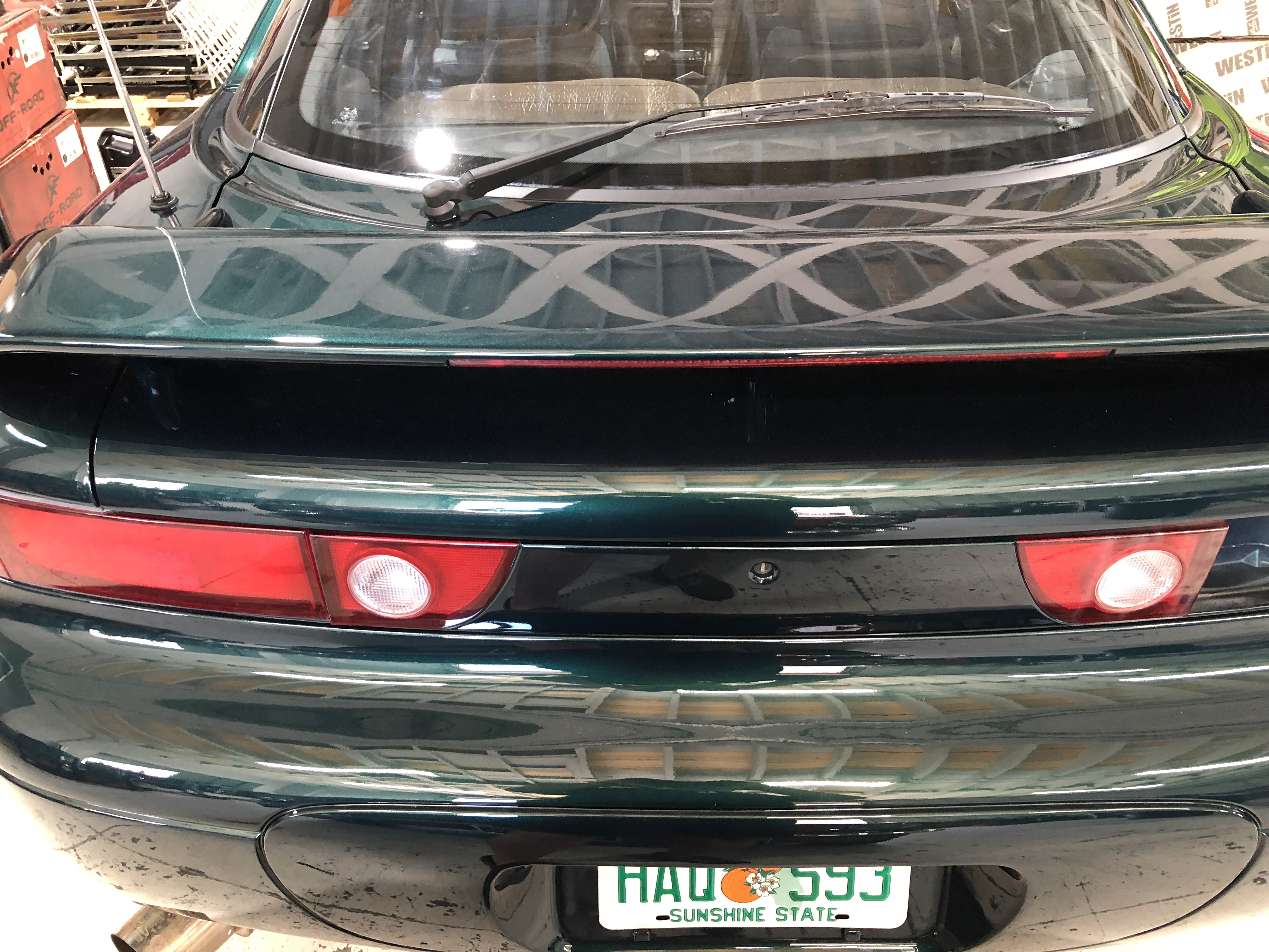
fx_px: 1026
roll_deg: +1.7
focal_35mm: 28
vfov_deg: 49.7
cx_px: 634
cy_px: 476
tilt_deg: -36.7
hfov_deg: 63.4
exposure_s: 1/15
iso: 80
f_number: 1.8
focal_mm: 3.99
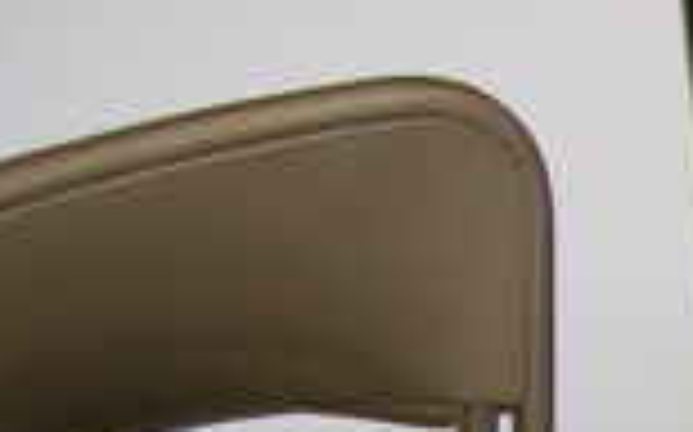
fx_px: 2831
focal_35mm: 150
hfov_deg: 12.3
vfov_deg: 8.4
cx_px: 1400
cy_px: 742
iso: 74
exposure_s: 1/60.1
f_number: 2.9
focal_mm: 5.7
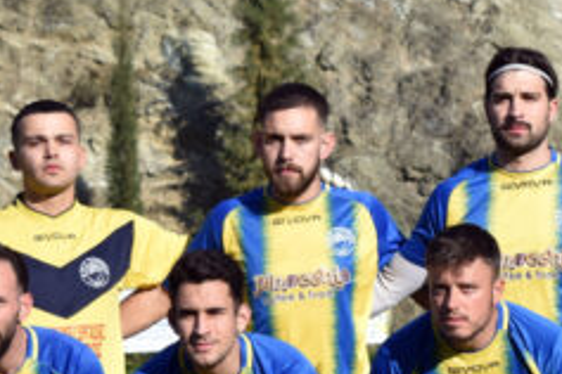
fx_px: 2747
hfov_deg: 11.5
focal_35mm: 176
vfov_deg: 7.8
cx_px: 576
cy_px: 386
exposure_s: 1/640
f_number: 5
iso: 100
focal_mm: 40
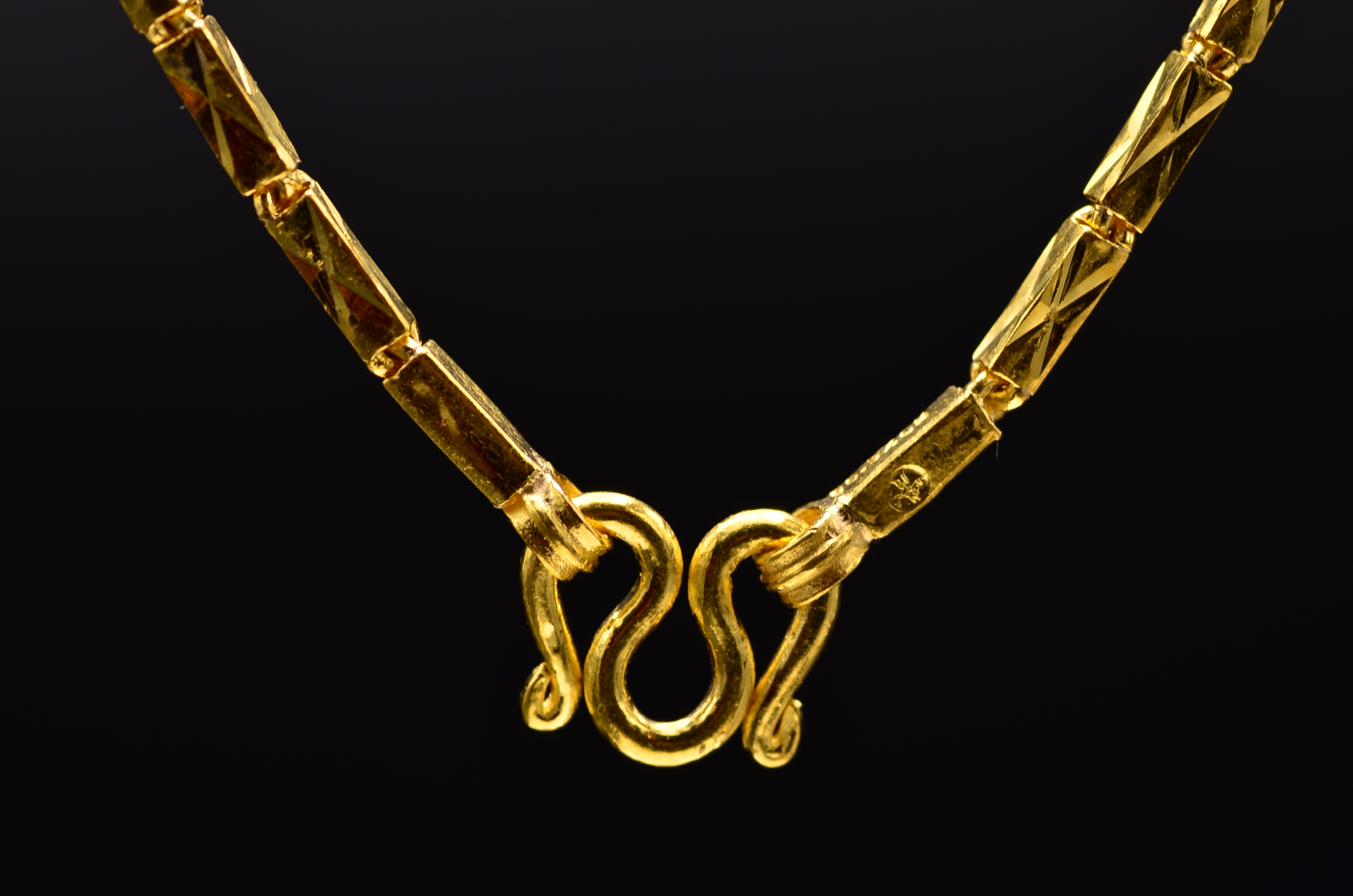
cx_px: 676
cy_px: 448
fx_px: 5907
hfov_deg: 13.1
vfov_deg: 8.7
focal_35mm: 158
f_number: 10
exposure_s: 1/25
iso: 100
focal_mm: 105
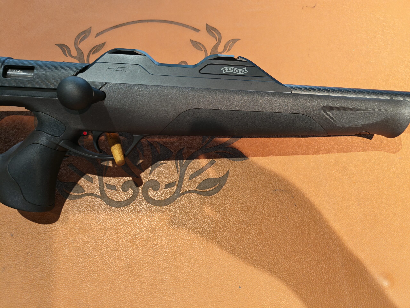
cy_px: 154
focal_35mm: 23
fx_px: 272
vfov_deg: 58.9
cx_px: 205
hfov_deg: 73.9
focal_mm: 5.4
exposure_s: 1/50
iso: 100
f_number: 1.6
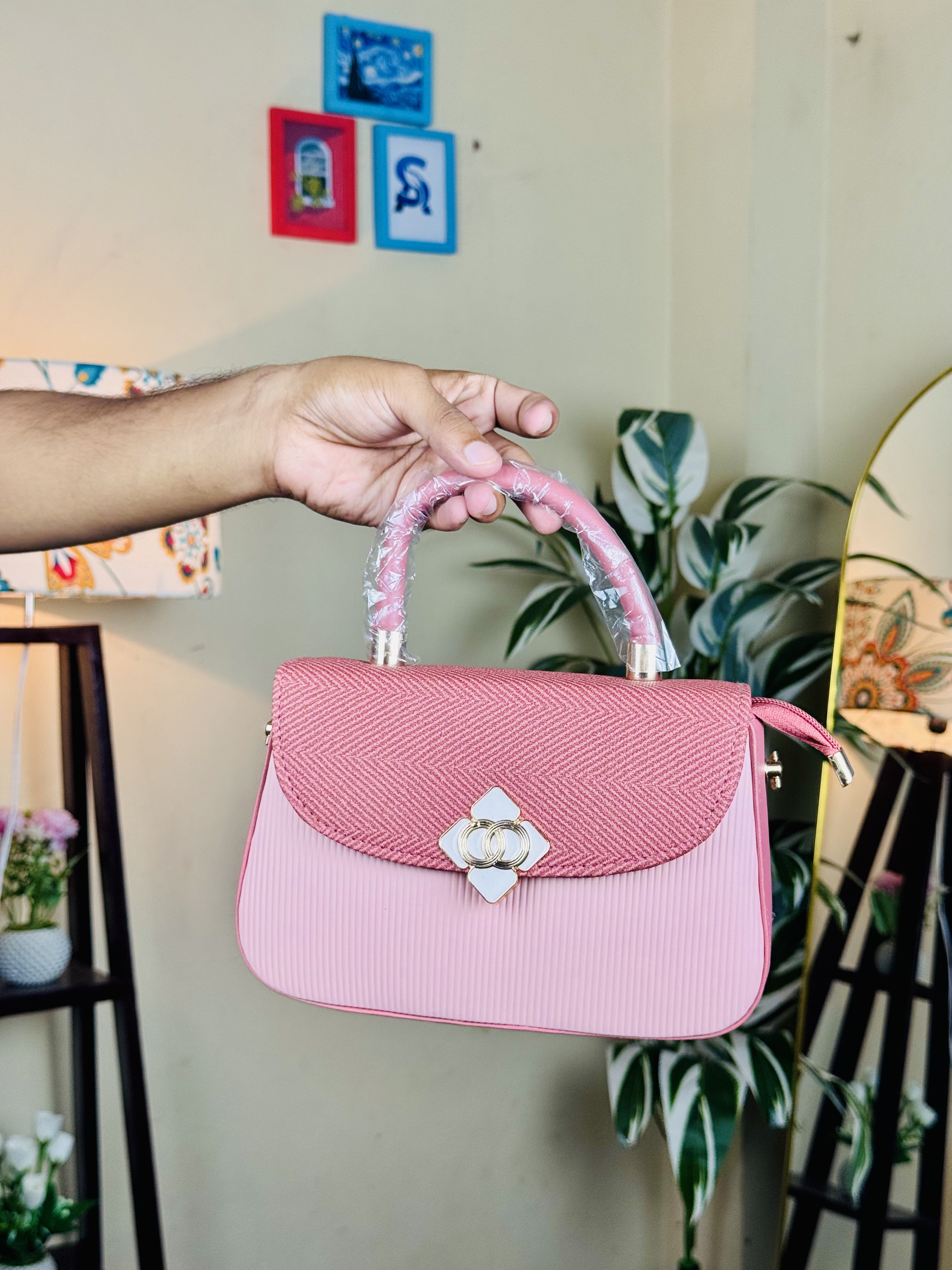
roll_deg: -0.1
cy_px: 635
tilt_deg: -2.4
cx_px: 476
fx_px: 1760
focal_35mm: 48
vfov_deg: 39.7
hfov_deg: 30.3
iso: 64
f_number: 1.78
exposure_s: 1/451
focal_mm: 6.76
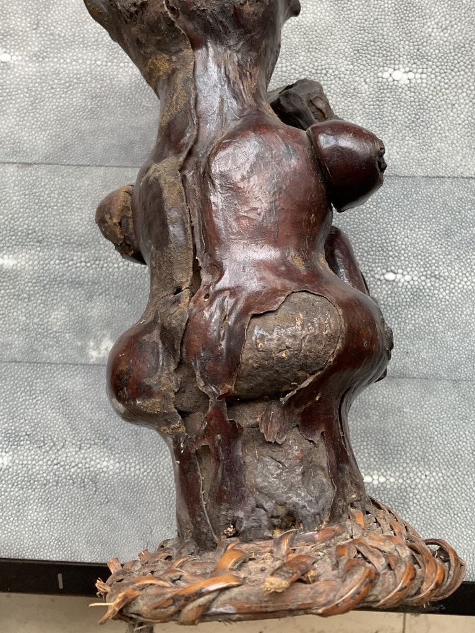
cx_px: 255
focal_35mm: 34
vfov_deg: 53.7
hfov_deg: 41.8
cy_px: 265
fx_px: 622
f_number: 1.8
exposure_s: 1/60
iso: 125
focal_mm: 3
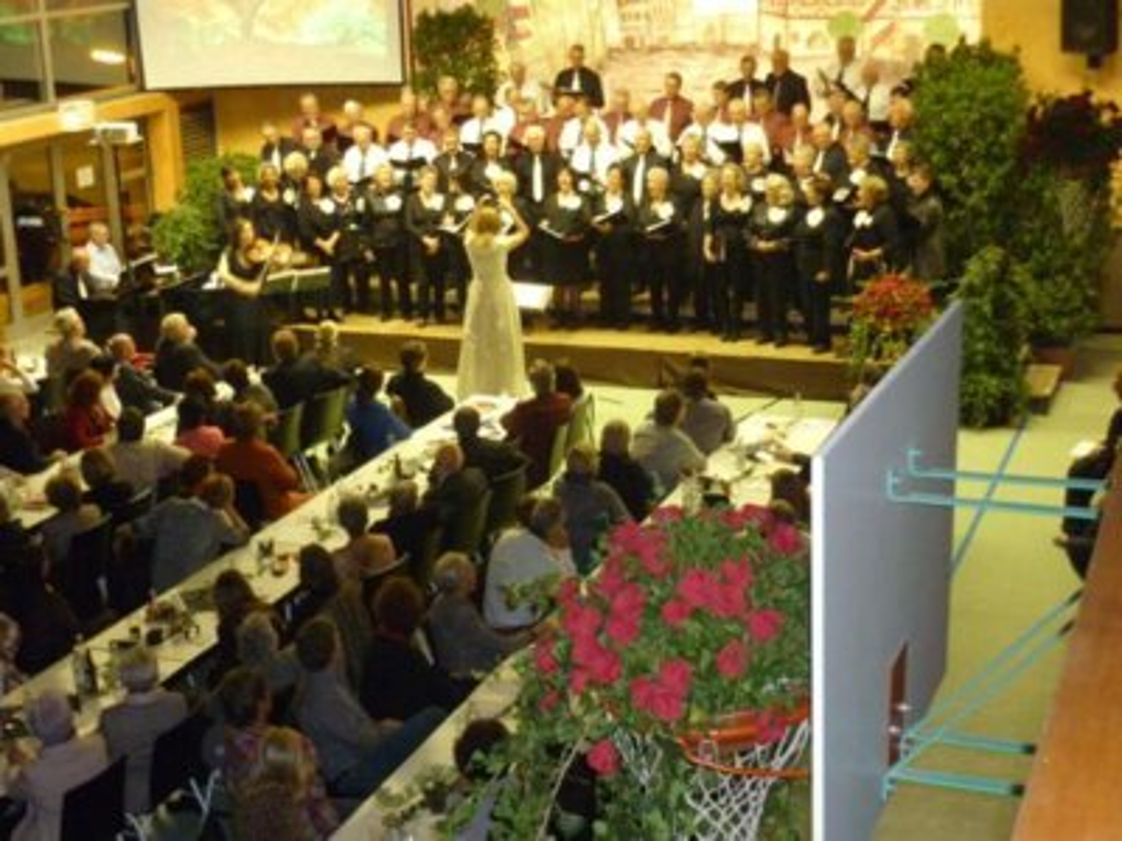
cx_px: 561
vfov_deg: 28.0
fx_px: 1685
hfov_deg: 36.8
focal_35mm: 52
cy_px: 420
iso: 640
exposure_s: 1/8
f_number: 3.3
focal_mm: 8.6
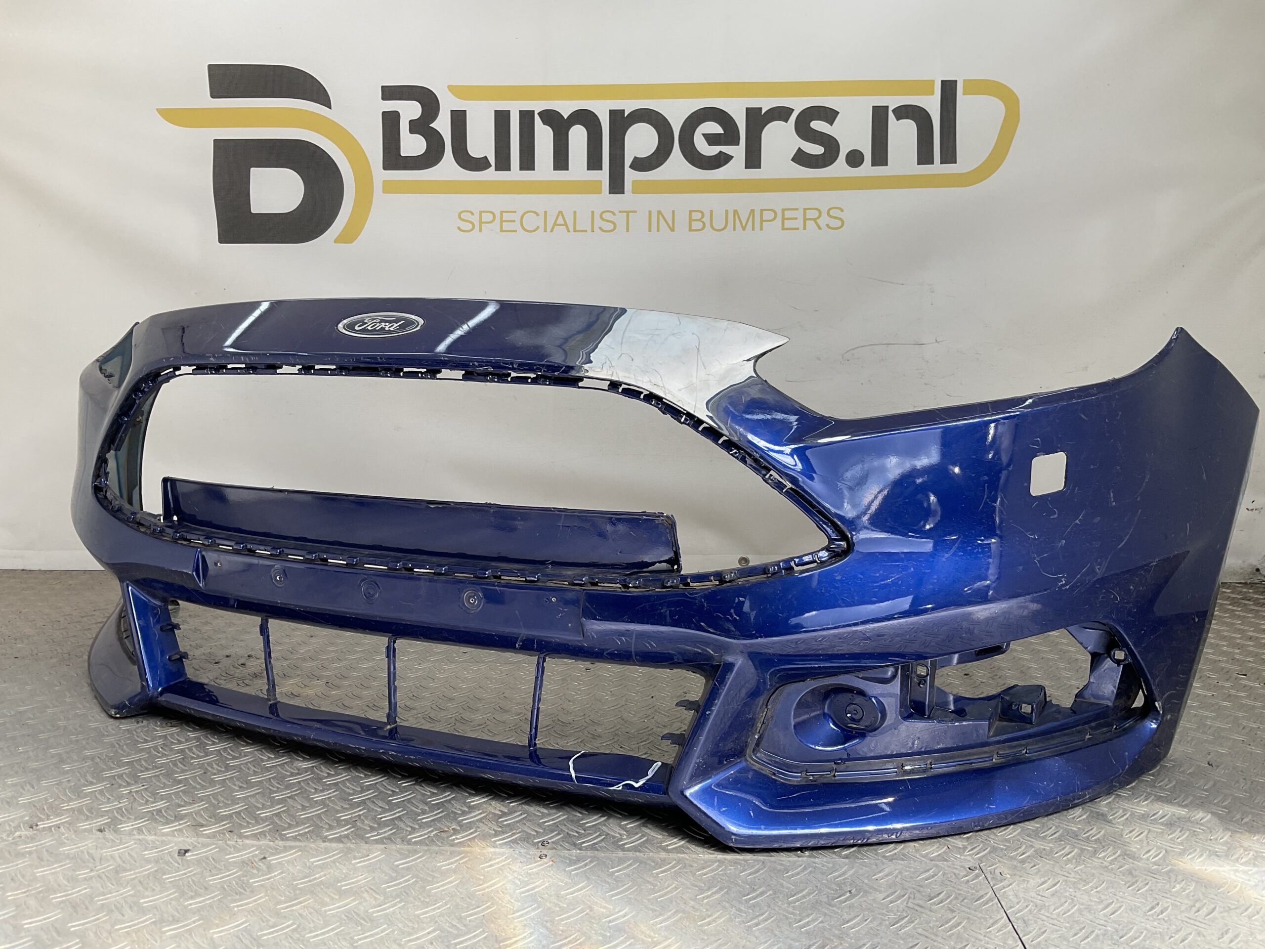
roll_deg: -1.8
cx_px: 632
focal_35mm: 29
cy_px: 474
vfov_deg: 48.2
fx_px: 1060
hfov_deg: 61.7
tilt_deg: -7.5
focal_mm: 3
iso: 16
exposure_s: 1/325
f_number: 1.8
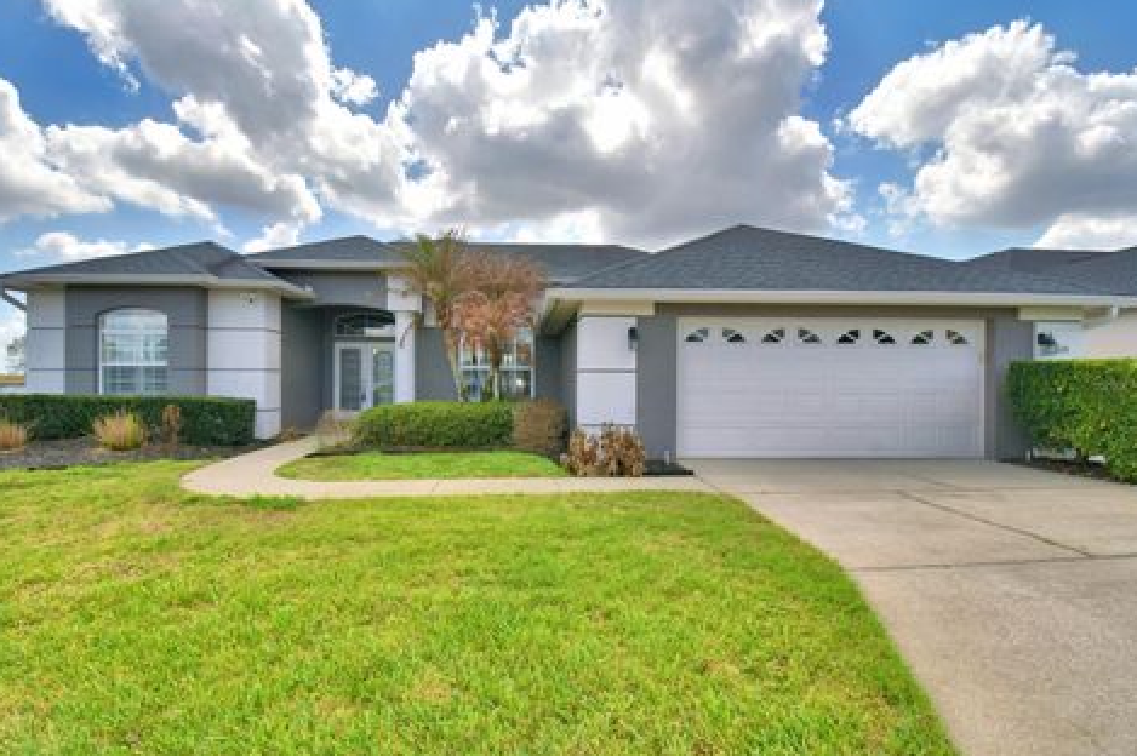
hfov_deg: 96.8
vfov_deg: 73.7
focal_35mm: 16
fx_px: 505
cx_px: 553
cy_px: 384
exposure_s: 1/250
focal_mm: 10
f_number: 10
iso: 100
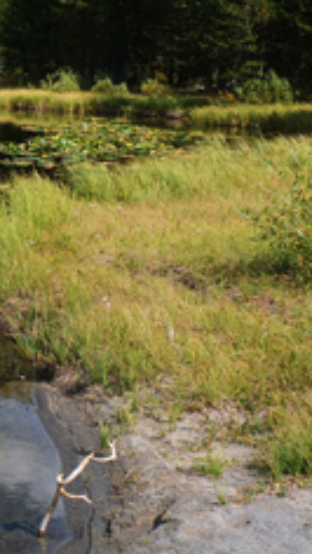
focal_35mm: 67
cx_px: -305
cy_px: 194
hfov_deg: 14.9
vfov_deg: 31.2
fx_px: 984
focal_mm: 18
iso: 80
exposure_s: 1/60
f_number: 11
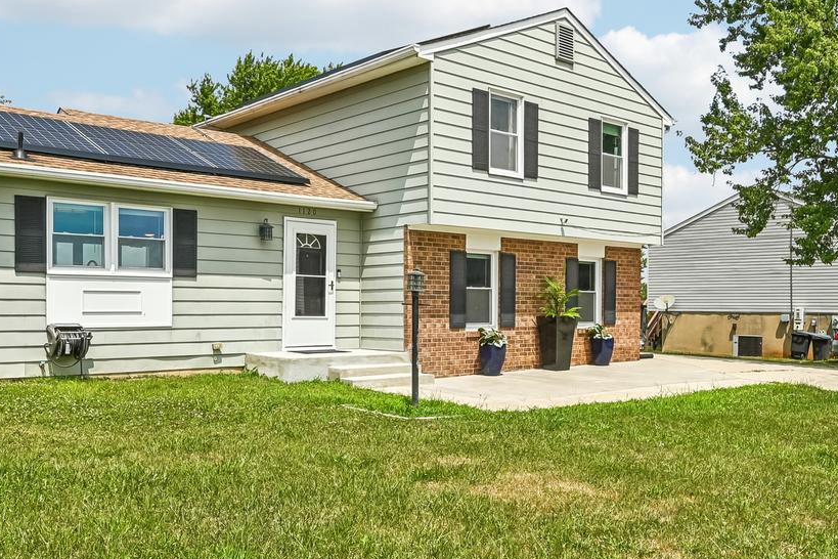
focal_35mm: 35
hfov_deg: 54.4
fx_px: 815
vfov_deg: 37.8
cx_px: 448
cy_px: 305
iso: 100
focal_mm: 14
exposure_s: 1/500
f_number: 8
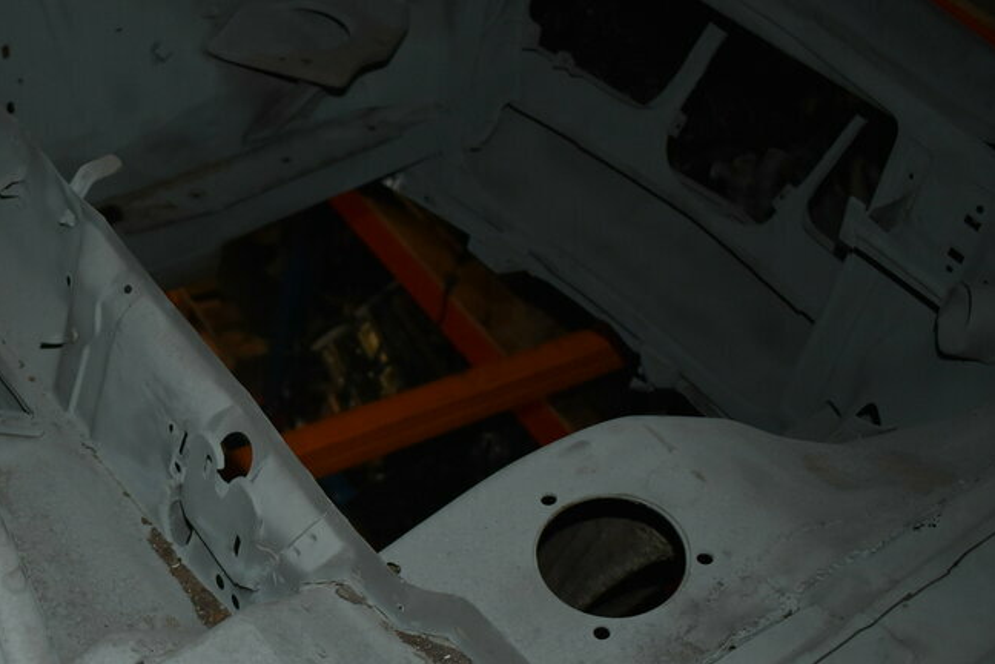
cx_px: 178
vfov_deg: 26.7
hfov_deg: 37.9
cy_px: 480
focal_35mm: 50
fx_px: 1382
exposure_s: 1/60
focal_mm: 18
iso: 900
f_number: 3.5
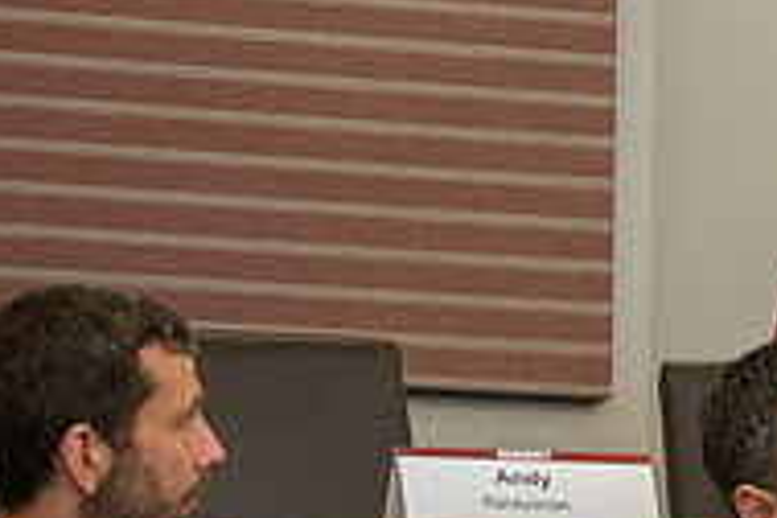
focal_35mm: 613
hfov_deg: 3.4
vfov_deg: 2.2
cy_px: 321
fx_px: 13230
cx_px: 843
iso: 2000
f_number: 2.8
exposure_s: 1/160
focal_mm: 200
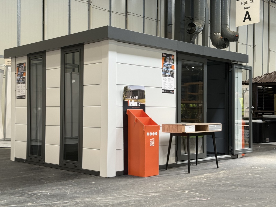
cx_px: 138
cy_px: 104
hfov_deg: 39.7
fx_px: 383
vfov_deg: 30.3
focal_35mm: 48
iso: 64
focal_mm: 6.76
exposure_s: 1/50
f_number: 1.78
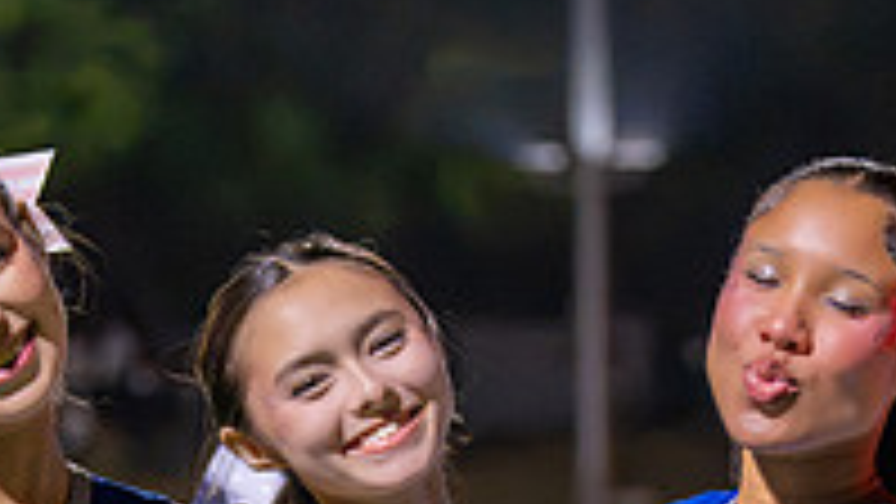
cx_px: 439
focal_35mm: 241
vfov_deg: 5.0
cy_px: 850
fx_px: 5727
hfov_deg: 8.9
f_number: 2.8
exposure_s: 1/1000
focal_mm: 70
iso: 7200
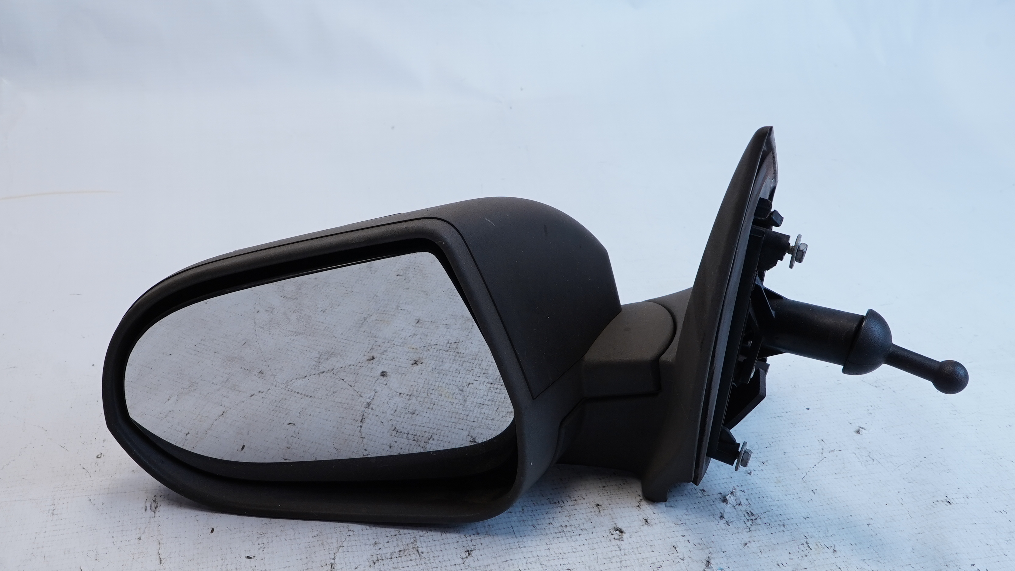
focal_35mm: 37
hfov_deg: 54.0
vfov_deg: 32.0
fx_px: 996
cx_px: 475
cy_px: 315
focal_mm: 20
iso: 500
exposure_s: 1/40
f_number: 10
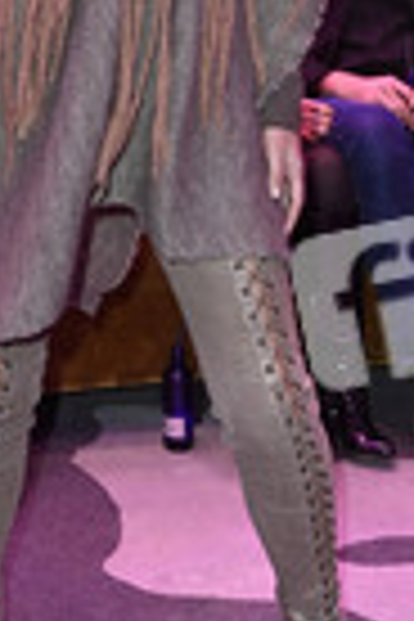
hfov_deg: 14.7
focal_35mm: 93
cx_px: 112
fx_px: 1604
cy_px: 58
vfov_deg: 21.4
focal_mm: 32
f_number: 5.6
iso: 2500
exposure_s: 1/80
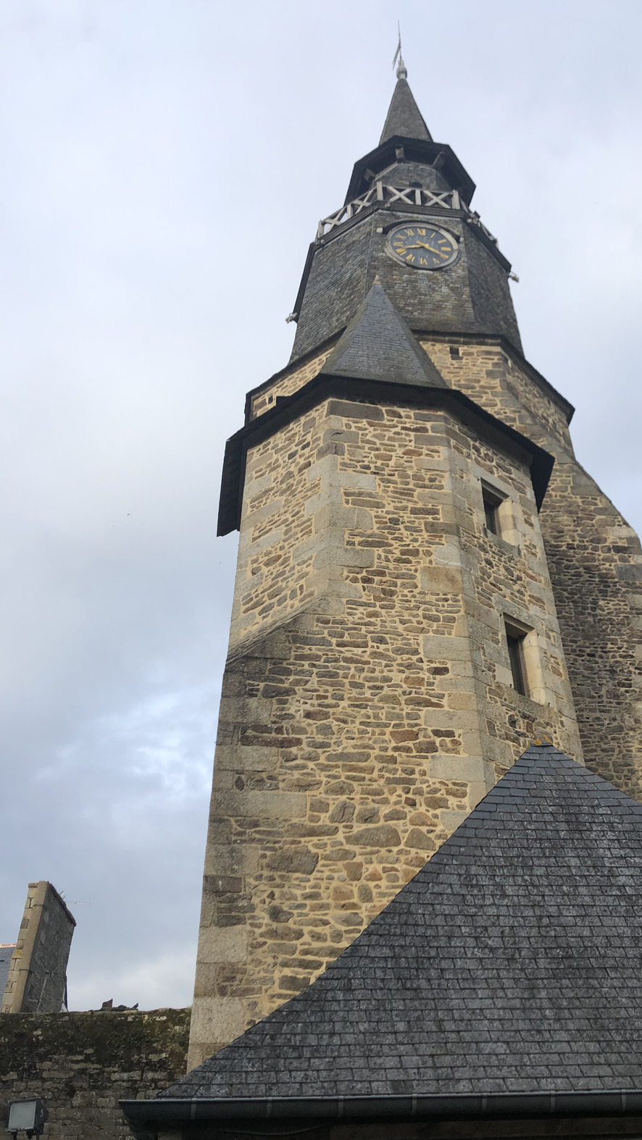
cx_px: 423
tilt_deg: +37.2
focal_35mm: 31
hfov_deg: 37.4
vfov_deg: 62.6
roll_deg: +3.5
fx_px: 938
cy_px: 563
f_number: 1.8
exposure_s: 1/991
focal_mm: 4
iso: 20
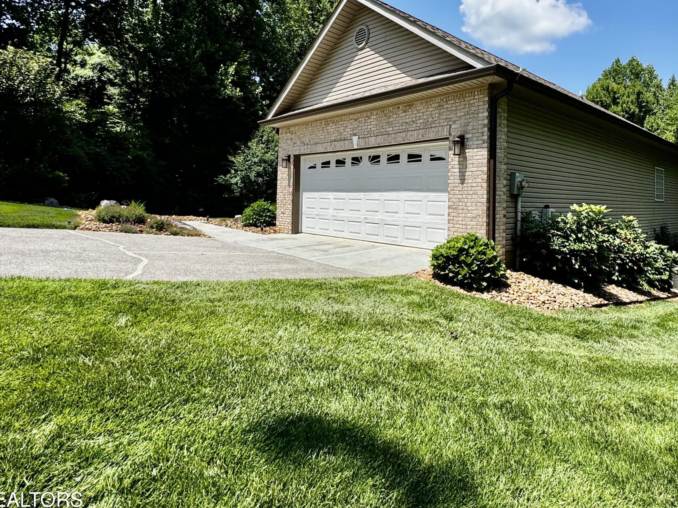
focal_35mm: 20
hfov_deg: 80.5
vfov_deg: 64.3
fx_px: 392
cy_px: 170
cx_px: 416
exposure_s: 1/1748
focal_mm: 2.22
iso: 50
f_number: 2.2
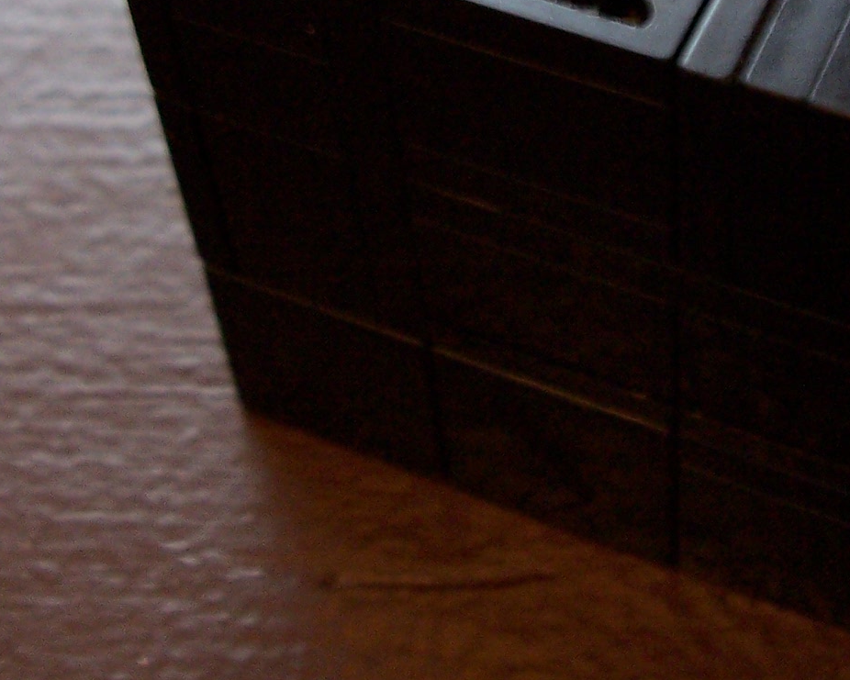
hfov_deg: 22.4
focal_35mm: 85
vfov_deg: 17.5
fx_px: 2139
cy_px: -50
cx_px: 577
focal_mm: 6
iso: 140
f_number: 2.8
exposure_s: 1/8
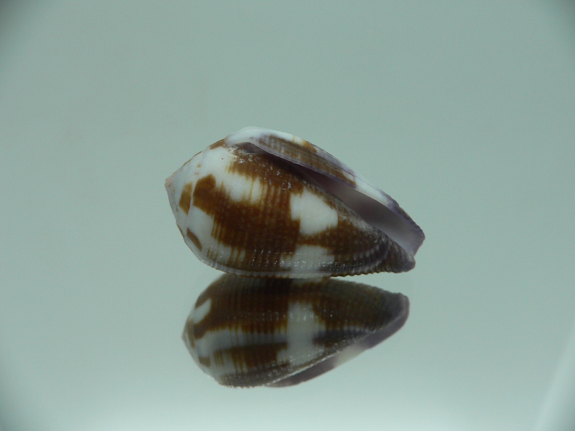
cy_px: 216
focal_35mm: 35
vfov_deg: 40.7
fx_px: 581
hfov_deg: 52.6
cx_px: 288
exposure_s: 1/60
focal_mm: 4.6
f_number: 2.8
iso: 80
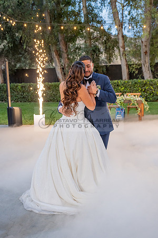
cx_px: 79
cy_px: 119
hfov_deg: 29.9
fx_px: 296
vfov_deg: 43.6
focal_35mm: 45
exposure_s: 1/200
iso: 1600
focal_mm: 45
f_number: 4
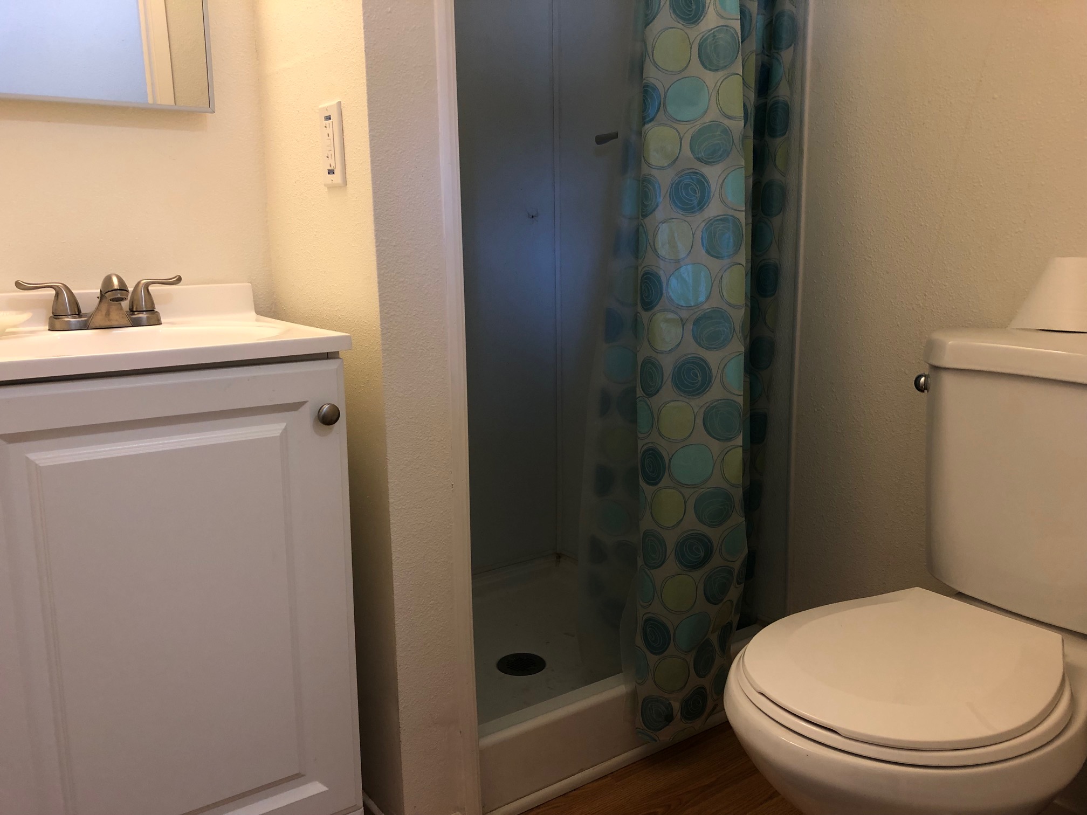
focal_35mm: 28
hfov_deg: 63.4
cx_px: 544
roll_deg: +1.2
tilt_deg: -12.1
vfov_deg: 49.7
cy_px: 408
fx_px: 879
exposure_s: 1/24
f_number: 1.8
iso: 40
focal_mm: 3.99
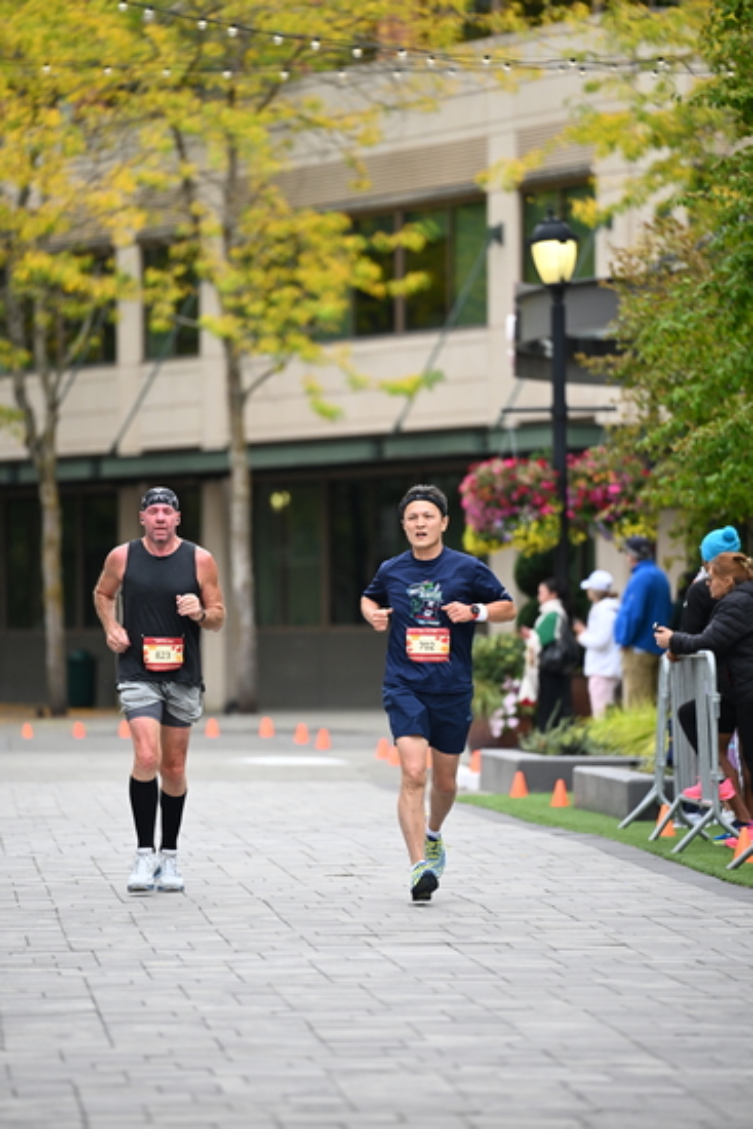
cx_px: 376
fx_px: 6271
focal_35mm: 200
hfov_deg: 6.9
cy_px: 564
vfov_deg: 10.3
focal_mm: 200
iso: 640
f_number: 2.8
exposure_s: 1/2000
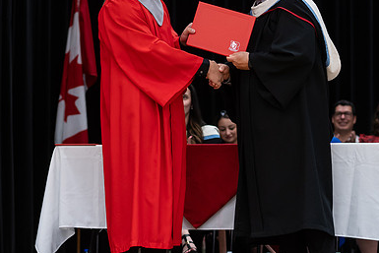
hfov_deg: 12.1
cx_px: 136
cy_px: 126
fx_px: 1790
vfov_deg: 8.1
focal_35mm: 170
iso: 1000
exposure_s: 1/200
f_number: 2.8
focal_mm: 85
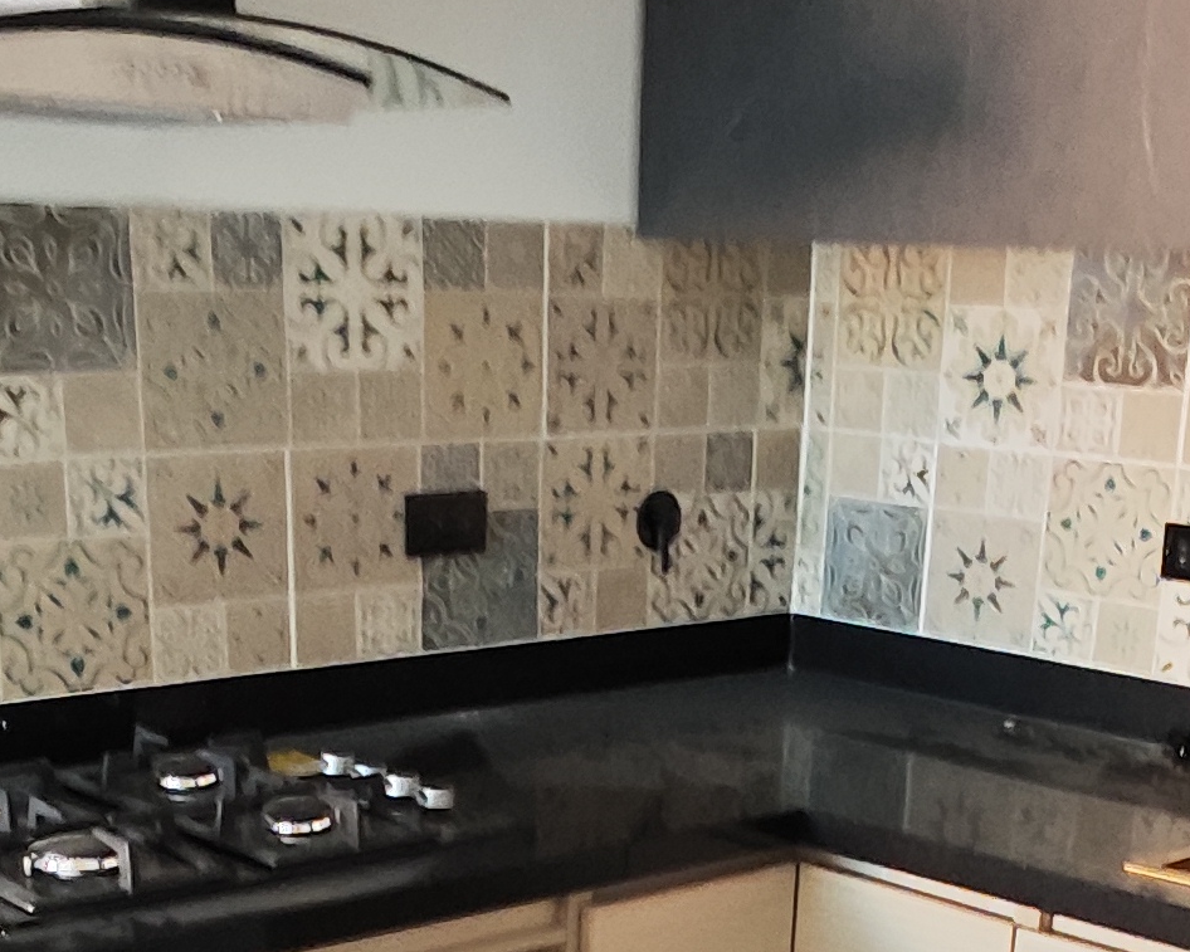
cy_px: 1153
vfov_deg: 23.5
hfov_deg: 31.9
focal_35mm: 59
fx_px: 2078
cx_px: 629
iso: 653
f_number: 2.2
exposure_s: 1/24
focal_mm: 2.16
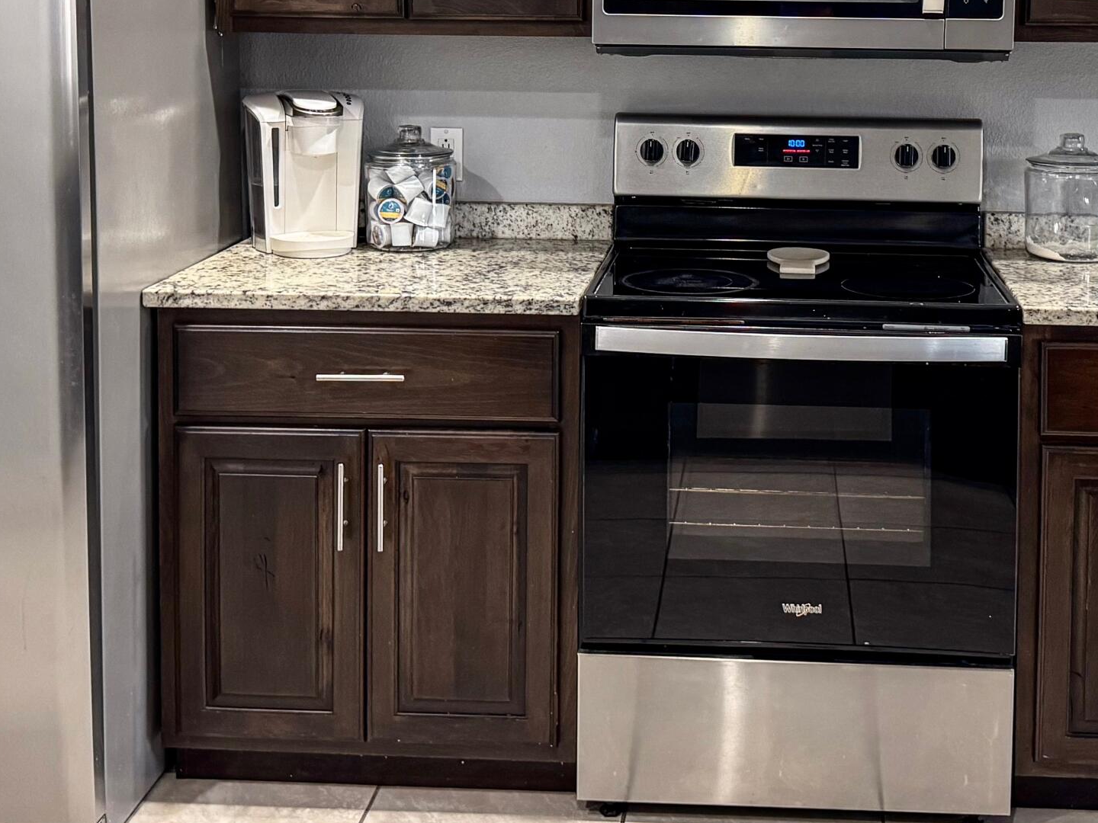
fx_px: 1586
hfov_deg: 38.2
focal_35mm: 50
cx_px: 599
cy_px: 106
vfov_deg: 28.2
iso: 400
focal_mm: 6.76
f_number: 1.8
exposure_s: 1/60
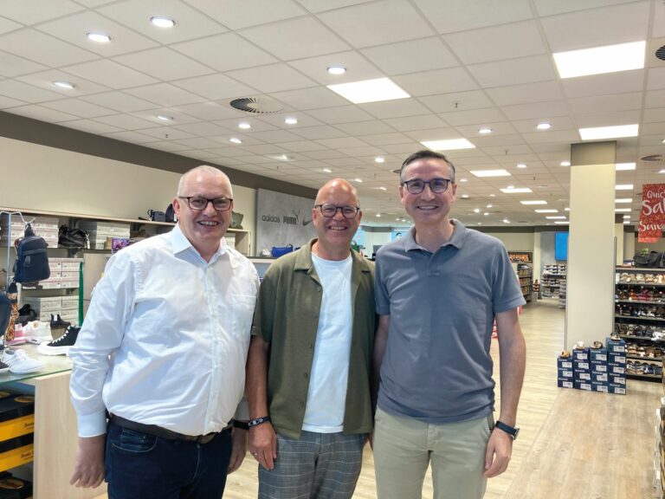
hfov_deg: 63.4
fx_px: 538
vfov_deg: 49.7
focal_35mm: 28
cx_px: 332
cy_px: 250
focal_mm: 3.99
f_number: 1.8
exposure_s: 1/100
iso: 64
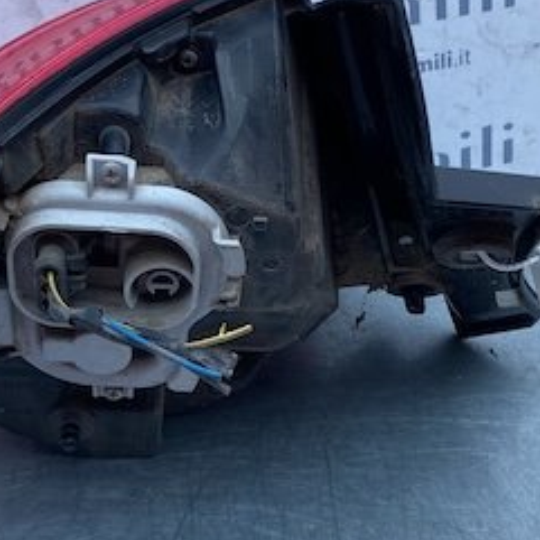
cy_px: 343
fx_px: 1077
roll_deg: -3.1
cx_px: 220
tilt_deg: -35.2
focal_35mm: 61
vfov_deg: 28.0
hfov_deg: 28.1
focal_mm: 4.25
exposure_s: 1/640
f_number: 1.8
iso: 32
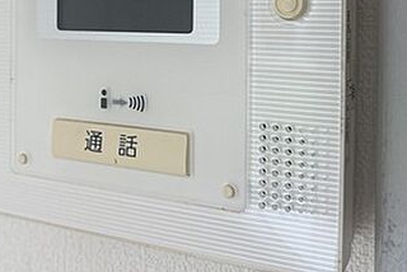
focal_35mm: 54
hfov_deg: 36.7
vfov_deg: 24.2
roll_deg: -0.1
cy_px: 10
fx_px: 611
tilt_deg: +0.5
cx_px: 168
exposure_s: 1/120
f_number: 1.6
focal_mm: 5.96
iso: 32
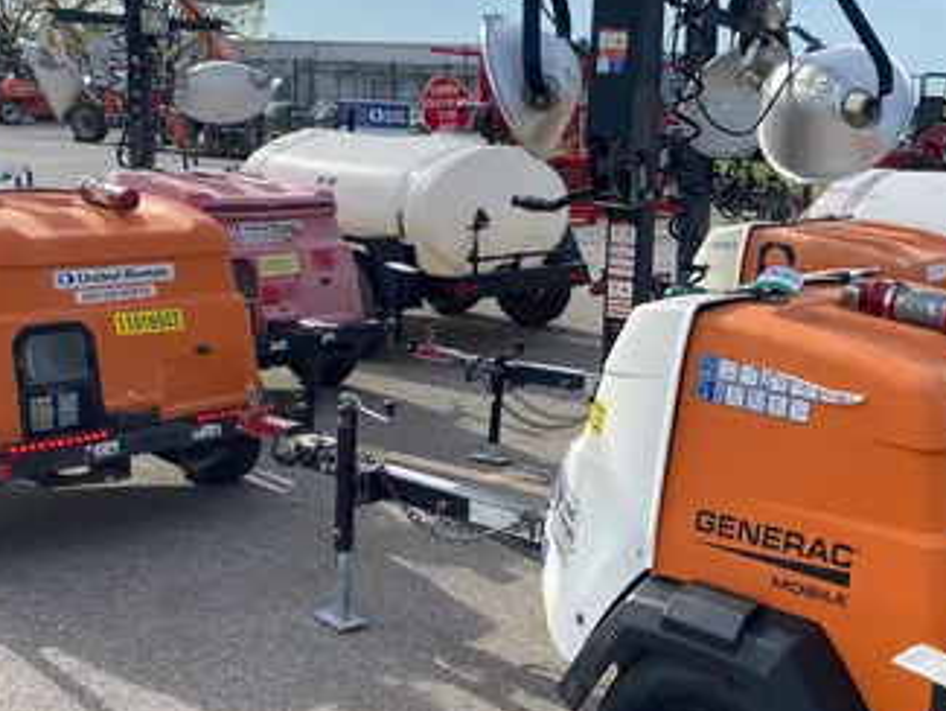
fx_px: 1203
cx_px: 719
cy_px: 377
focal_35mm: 44
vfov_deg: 32.9
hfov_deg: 41.6
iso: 32
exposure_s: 1/1927
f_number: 1.8
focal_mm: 4.25
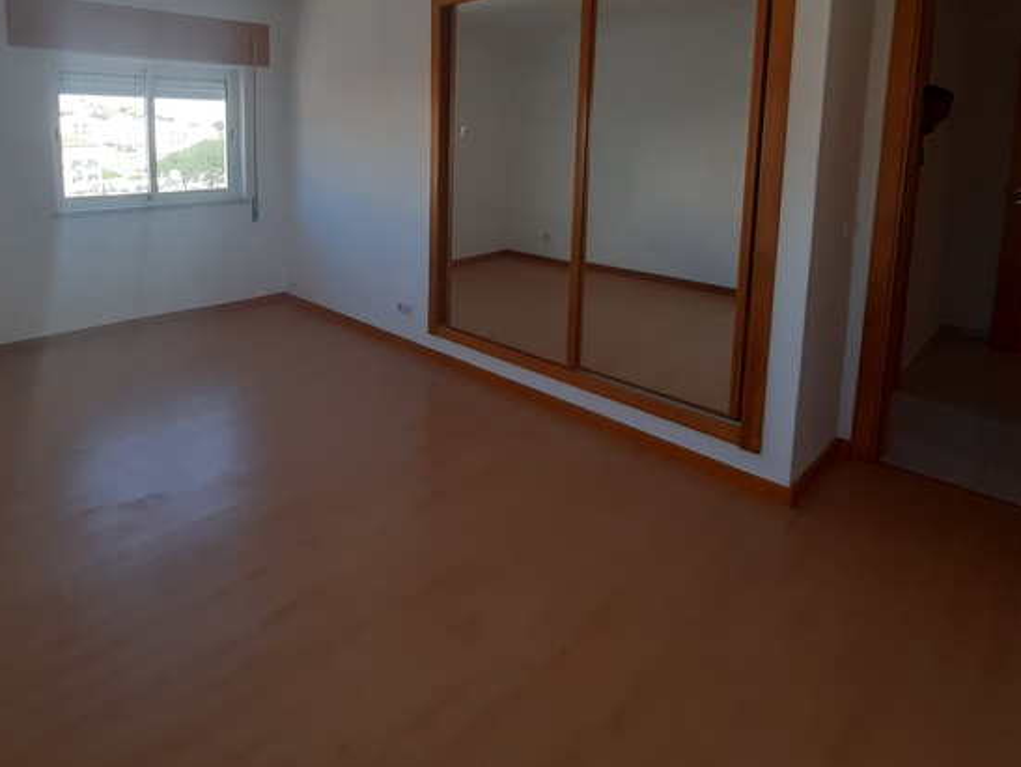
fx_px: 561
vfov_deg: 65.5
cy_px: 215
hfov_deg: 81.8
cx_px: 342
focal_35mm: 19
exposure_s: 1/100
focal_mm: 1.42
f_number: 2.2
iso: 64
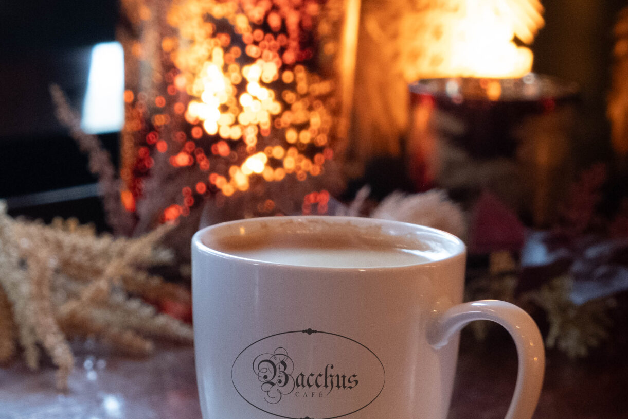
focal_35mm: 174
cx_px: 502
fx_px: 3035
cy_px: 313
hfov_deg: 11.8
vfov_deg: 7.9
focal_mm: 55
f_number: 5.6
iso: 4000
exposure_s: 1/13
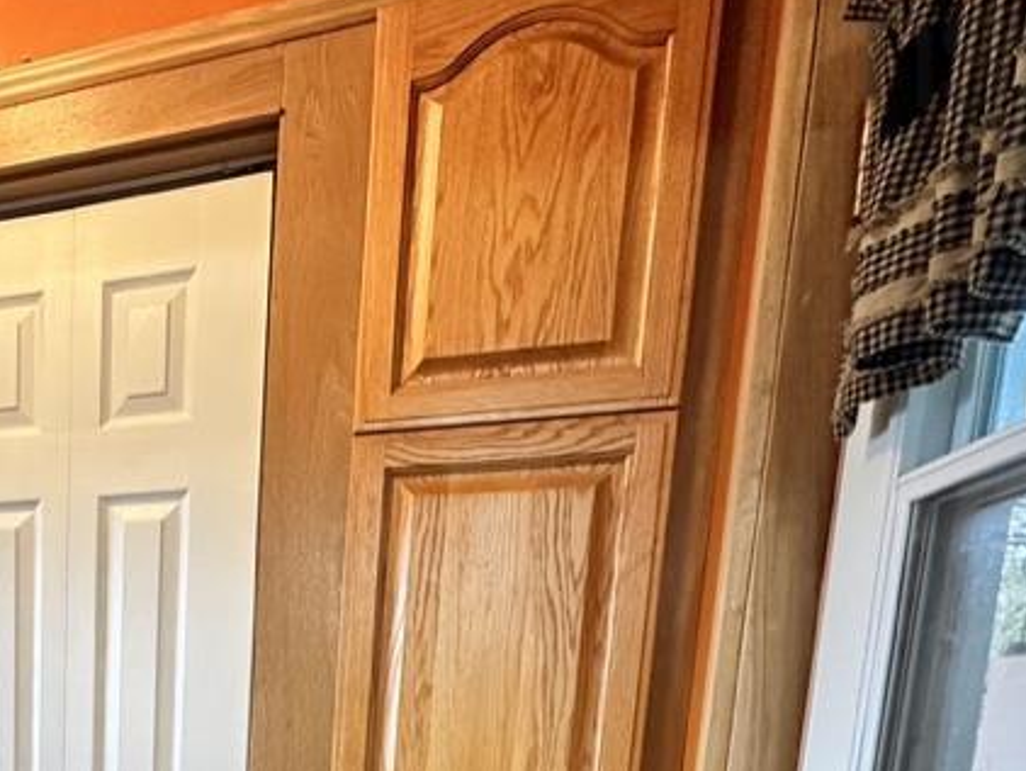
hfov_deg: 46.5
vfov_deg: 35.3
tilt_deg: -9.2
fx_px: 1008
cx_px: 34
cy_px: 865
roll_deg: -0.6
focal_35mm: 34
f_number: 2.2
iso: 320
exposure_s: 1/60
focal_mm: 2.22
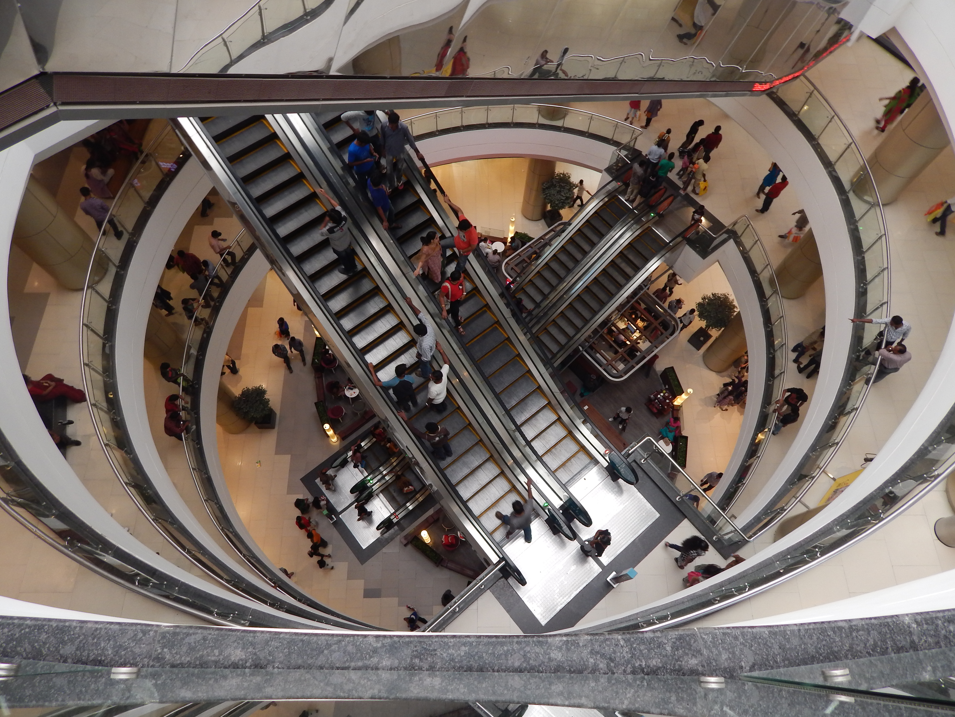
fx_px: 635
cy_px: 358
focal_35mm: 23
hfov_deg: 73.9
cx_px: 478
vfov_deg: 58.9
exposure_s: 1/30
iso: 140
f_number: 3
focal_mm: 4
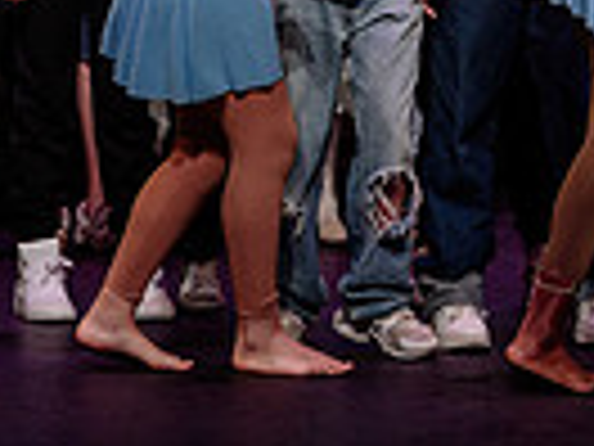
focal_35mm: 477
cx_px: 608
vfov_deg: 3.1
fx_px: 8185
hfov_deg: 4.2
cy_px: -268
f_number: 2.8
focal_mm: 105
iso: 1000
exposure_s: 1/640
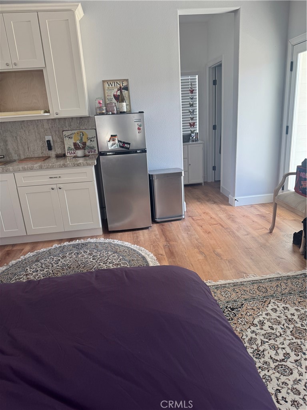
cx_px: 154
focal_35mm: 24
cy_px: 205
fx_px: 284
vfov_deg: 71.6
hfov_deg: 56.8
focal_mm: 6.76
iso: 125
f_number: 1.78
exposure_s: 1/121
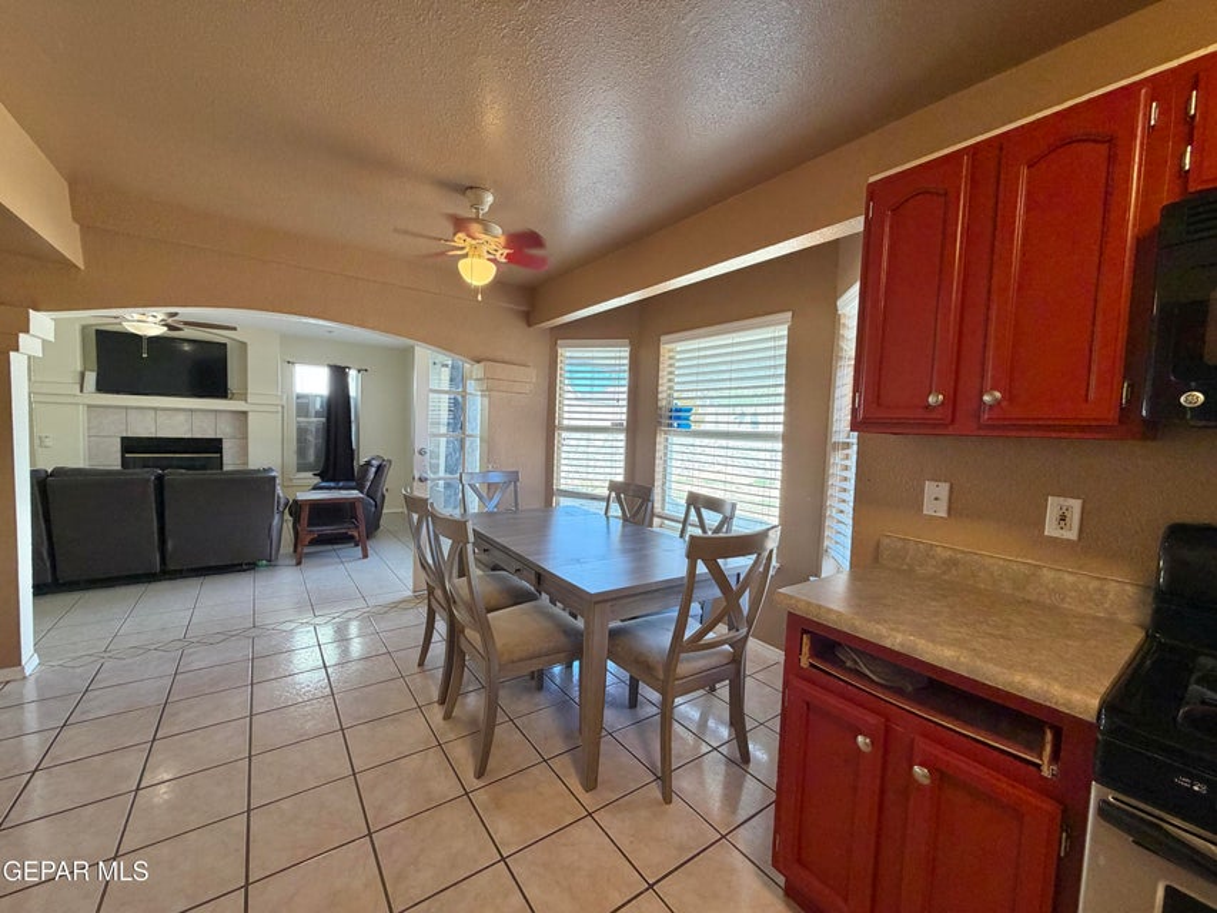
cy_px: 456
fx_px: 492
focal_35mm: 14
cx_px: 608
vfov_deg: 85.7
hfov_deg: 102.1
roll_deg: -2.3
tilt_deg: -2.8
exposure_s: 1/60
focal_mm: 2.22
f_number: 2.2
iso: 160
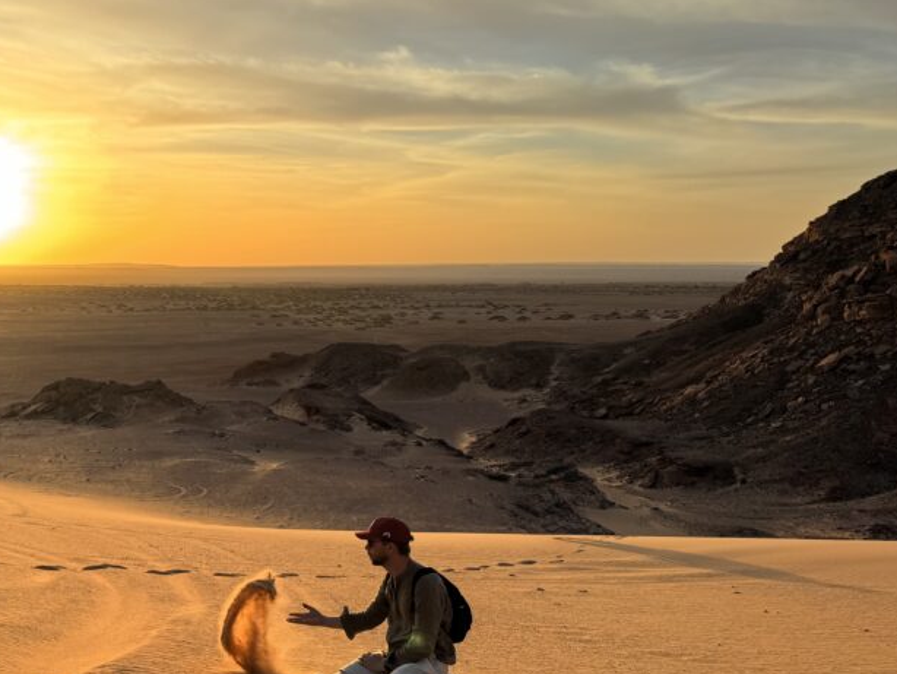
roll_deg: -0.7
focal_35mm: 40
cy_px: 412
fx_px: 1037
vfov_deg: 35.8
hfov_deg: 44.7
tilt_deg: -7.8
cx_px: 194
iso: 80
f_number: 1.78
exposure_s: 1/739
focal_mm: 6.76
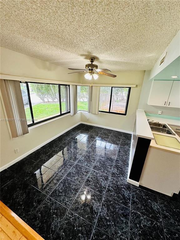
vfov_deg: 102.1
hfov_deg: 85.7
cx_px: 90
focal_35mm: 14
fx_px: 97
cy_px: 120
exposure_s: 1/120
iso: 200
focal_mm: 2.22
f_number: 2.2
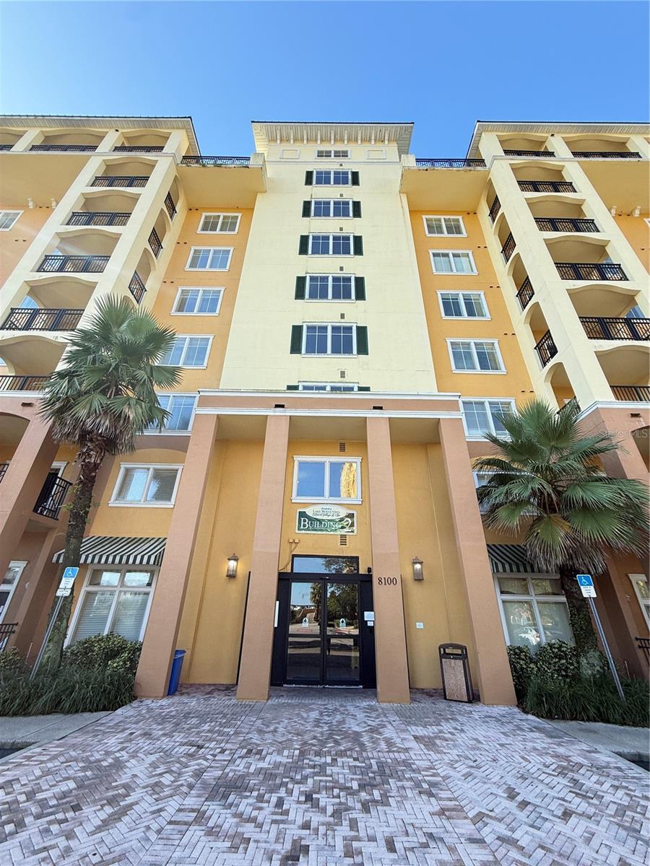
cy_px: 433
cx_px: 325
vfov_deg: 102.1
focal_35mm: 14
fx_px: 351
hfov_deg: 85.7
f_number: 2.2
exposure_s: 1/250
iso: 50
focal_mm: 2.22
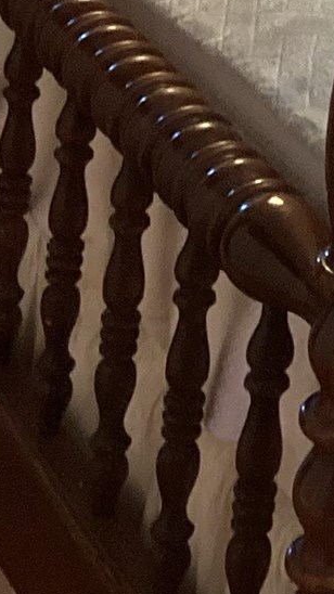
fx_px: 2237
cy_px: -145
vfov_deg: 14.6
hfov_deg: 7.9
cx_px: 793
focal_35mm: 142
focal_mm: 3.3
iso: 160
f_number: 2.4
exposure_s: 1/60
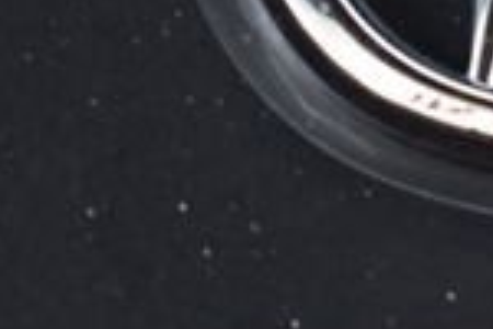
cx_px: 670
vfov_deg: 3.9
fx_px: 4808
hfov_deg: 5.8
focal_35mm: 351
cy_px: -99
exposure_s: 1/40
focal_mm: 55
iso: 400
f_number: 7.1
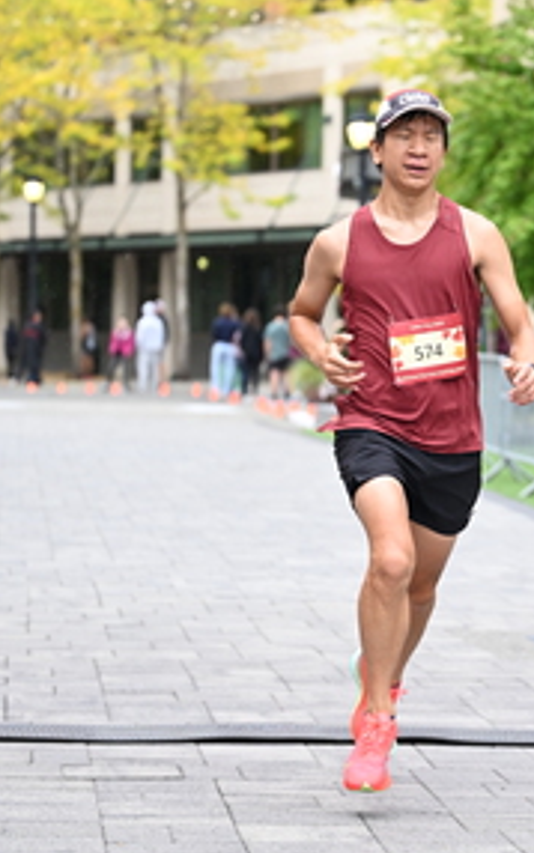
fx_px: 3419
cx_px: 497
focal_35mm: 147
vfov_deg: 14.2
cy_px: 382
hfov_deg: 8.9
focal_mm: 75
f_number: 2.8
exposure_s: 1/1600
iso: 1250
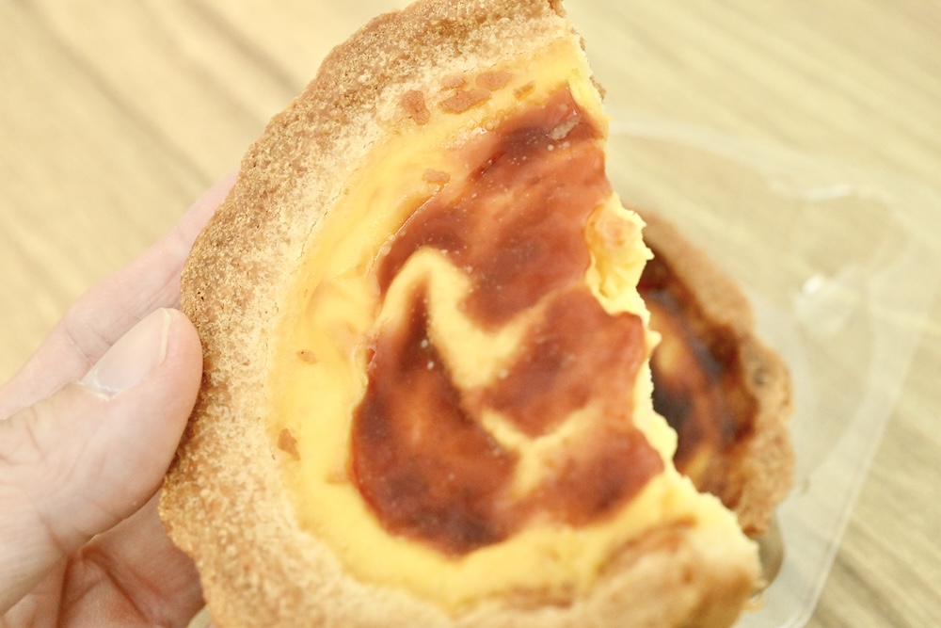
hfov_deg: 33.4
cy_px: 314
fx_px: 1568
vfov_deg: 22.6
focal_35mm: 60
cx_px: 470
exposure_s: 1/160
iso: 6400
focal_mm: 60
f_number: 10
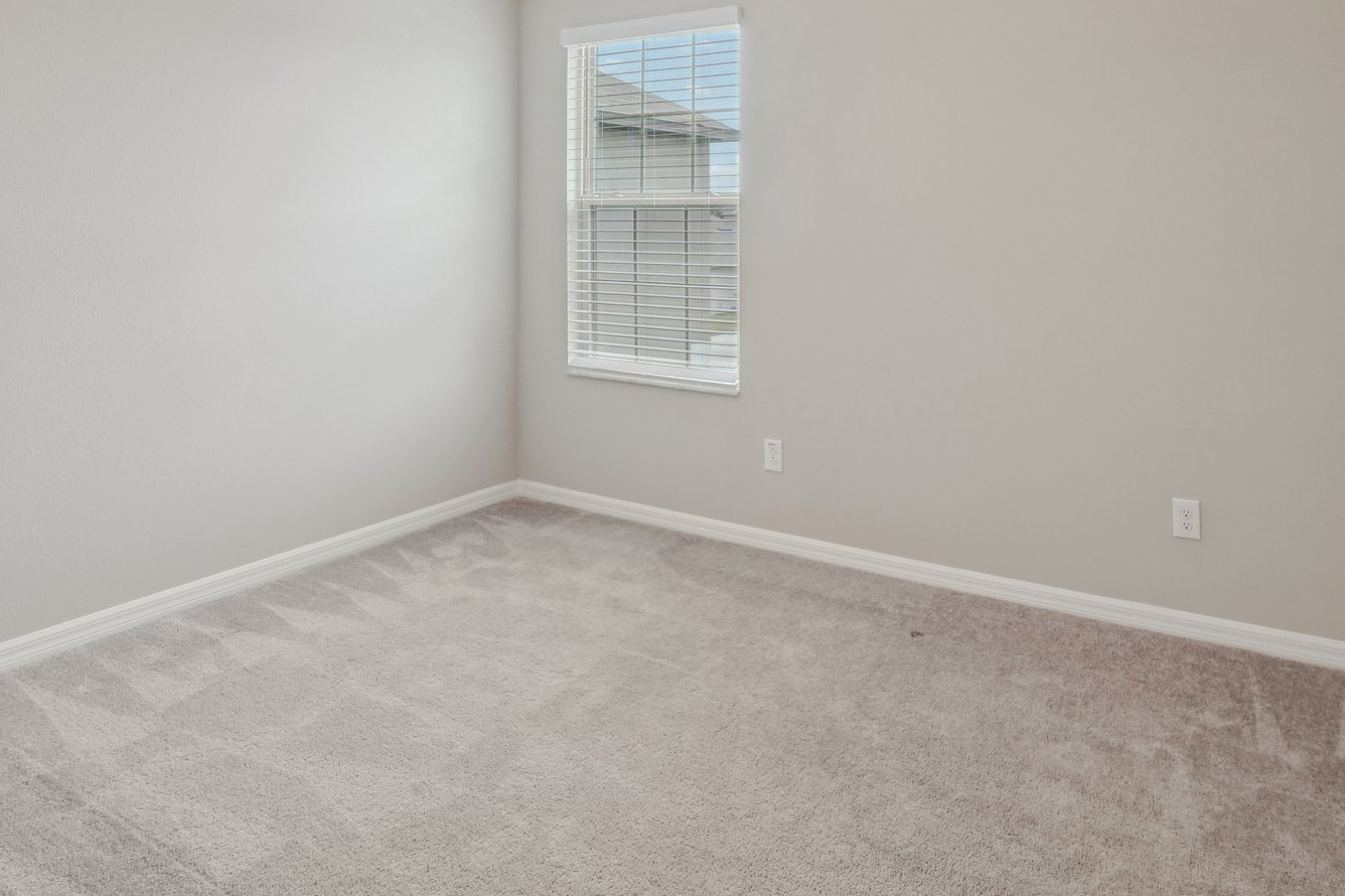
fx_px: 859
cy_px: 244
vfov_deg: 53.1
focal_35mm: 23
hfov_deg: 76.0
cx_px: 730
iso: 400
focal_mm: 10
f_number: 8
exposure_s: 1/20
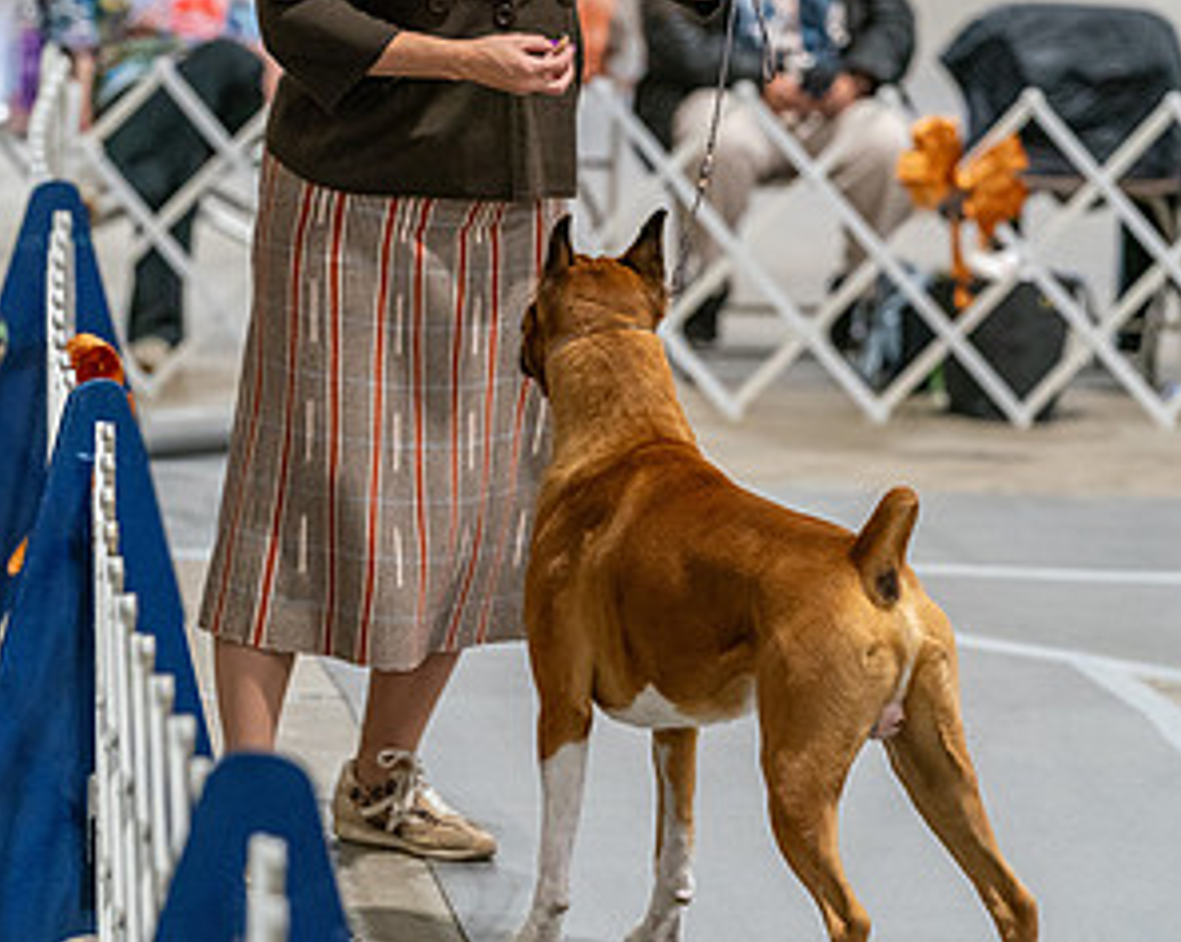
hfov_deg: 8.7
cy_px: 342
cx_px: 592
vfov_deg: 7.0
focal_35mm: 222
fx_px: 7752
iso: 6400
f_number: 3.5
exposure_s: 1/250
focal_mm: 156
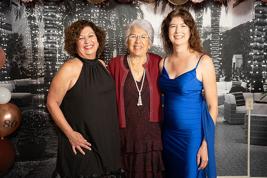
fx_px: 339
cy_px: 89
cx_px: 134
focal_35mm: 46
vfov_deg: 29.4
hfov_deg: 43.0
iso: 1000
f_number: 2.8
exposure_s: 1/160
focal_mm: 45.7
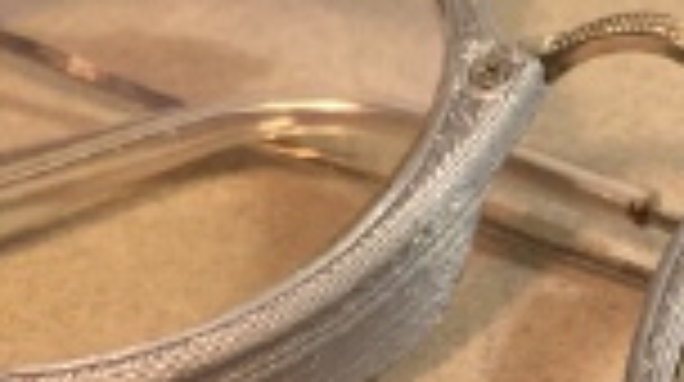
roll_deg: -3.5
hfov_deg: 18.8
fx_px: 2010
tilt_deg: -39.3
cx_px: 682
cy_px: 409
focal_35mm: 111
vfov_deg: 10.7
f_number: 2.2
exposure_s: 1/30
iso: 100
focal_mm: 4.15
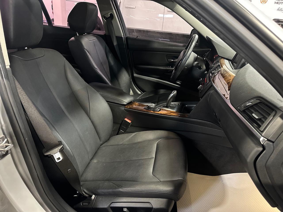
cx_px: 142
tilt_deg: -24.4
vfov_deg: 56.8
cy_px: 106
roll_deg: -4.9
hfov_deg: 71.6
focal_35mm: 24
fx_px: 196
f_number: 1.78
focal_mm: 6.86
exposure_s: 1/30
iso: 1000
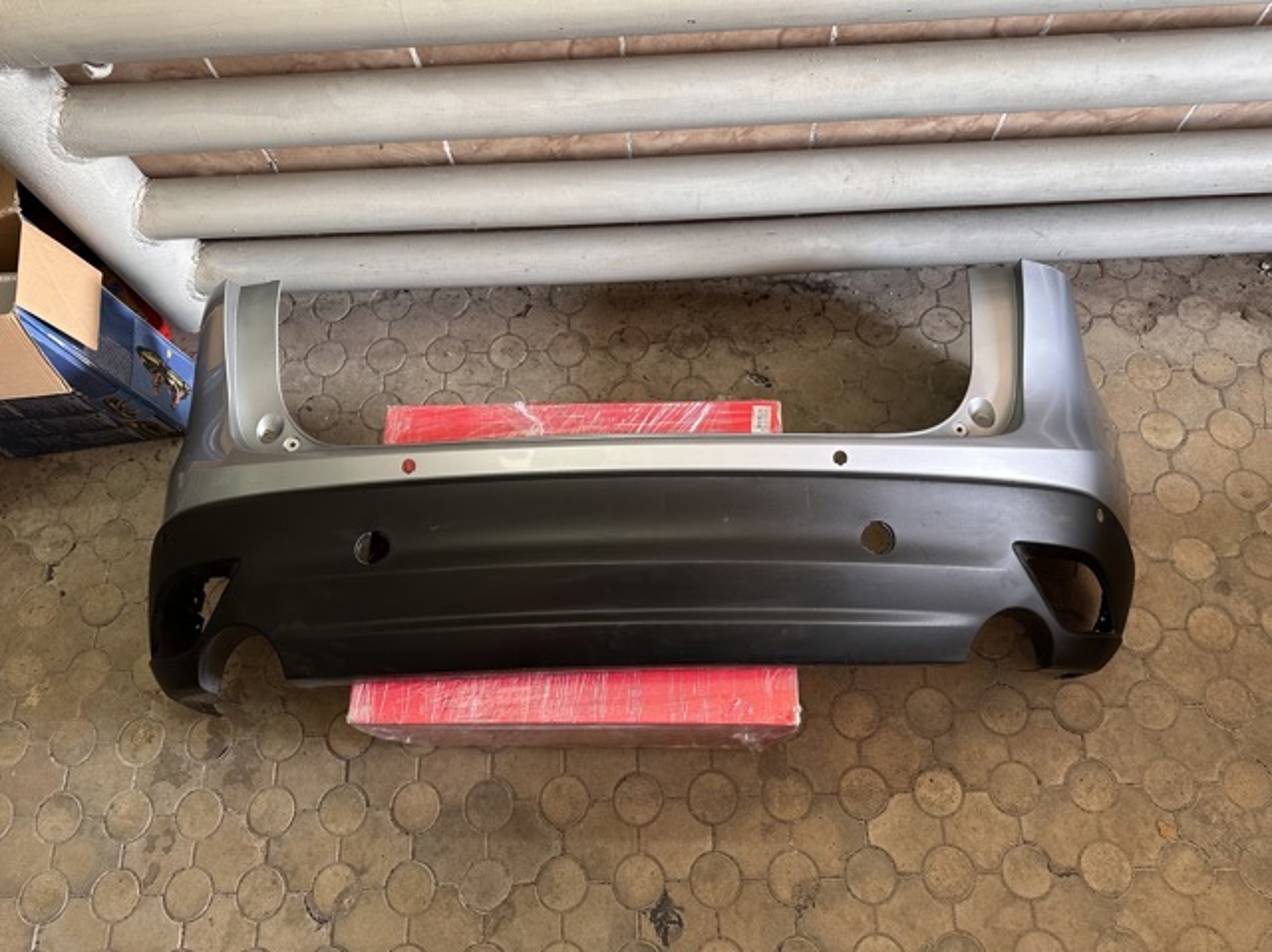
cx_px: 636
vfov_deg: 56.8
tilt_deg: -68.7
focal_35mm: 24
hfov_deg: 71.6
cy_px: 476
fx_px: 881
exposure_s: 1/50
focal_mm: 6.86
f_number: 1.78
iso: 160
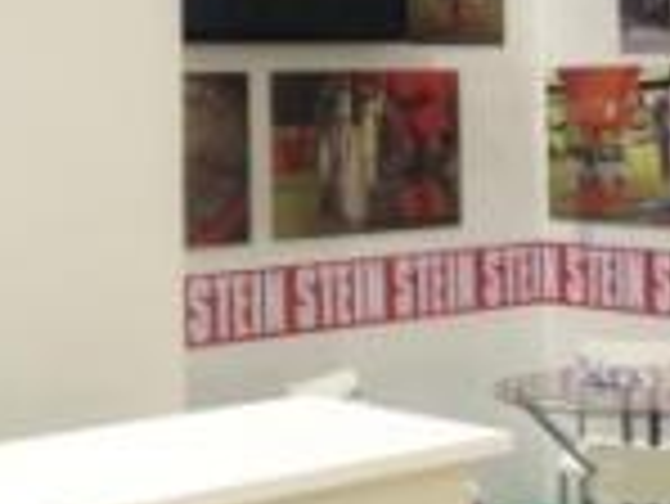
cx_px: 387
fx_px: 1918
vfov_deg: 14.7
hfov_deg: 19.8
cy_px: 18
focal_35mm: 99
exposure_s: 1/20
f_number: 2.4
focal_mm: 4.12
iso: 200
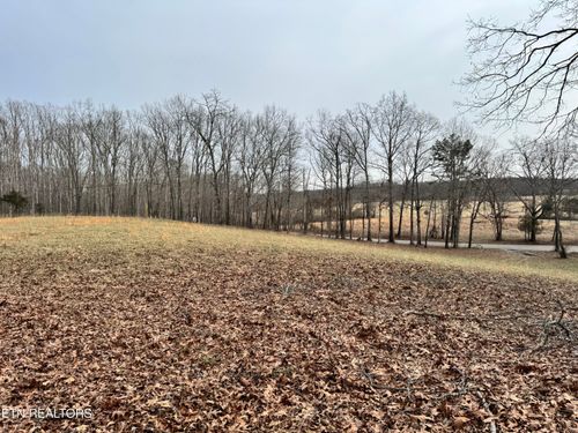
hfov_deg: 71.6
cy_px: 216
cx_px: 289
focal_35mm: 24
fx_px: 401
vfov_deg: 56.8
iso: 80
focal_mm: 6.76
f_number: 1.78
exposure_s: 1/4049
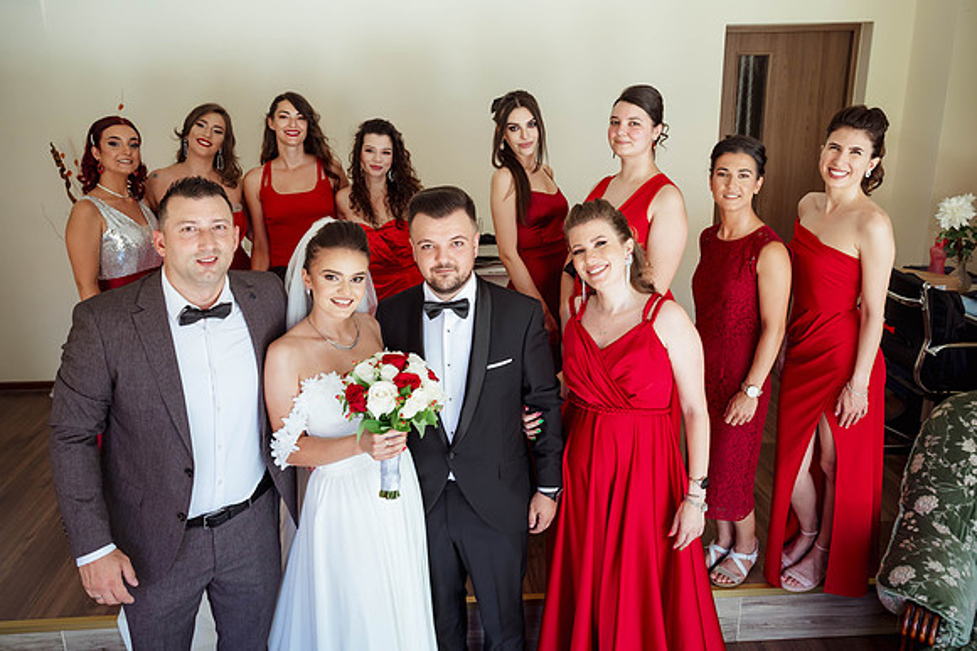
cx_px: 469
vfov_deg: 47.0
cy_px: 288
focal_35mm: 27
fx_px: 746
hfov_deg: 66.4
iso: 1000
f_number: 4.5
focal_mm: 24
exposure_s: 1/125
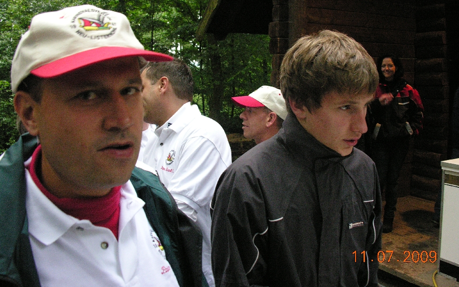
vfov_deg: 33.5
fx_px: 475
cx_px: 235
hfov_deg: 51.5
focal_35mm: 38
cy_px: 117
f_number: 3.2
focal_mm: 8.9
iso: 400
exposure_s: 1/44.3
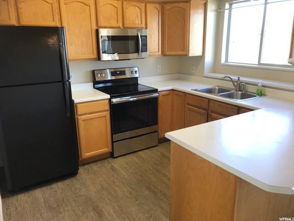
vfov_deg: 49.7
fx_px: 238
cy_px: 110
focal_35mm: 28
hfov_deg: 63.4
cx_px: 147
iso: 32
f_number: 1.8
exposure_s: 1/60
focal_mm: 3.99
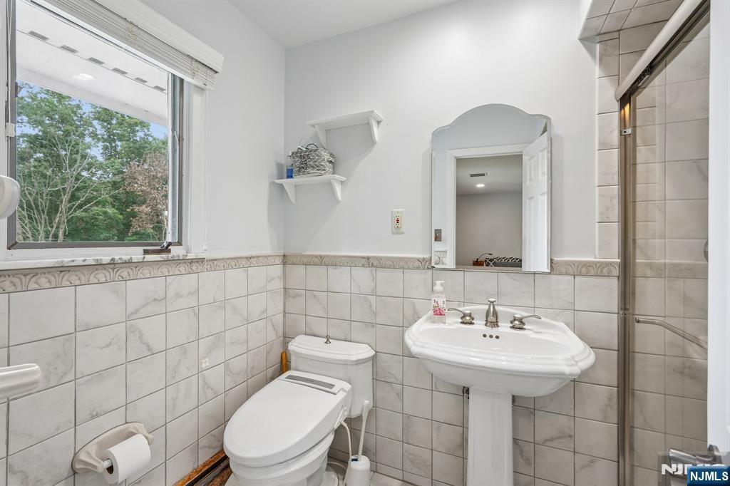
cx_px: 365
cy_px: 243
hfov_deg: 96.8
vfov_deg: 73.7
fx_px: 324
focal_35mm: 16
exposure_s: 1/25
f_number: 9
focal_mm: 16
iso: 400
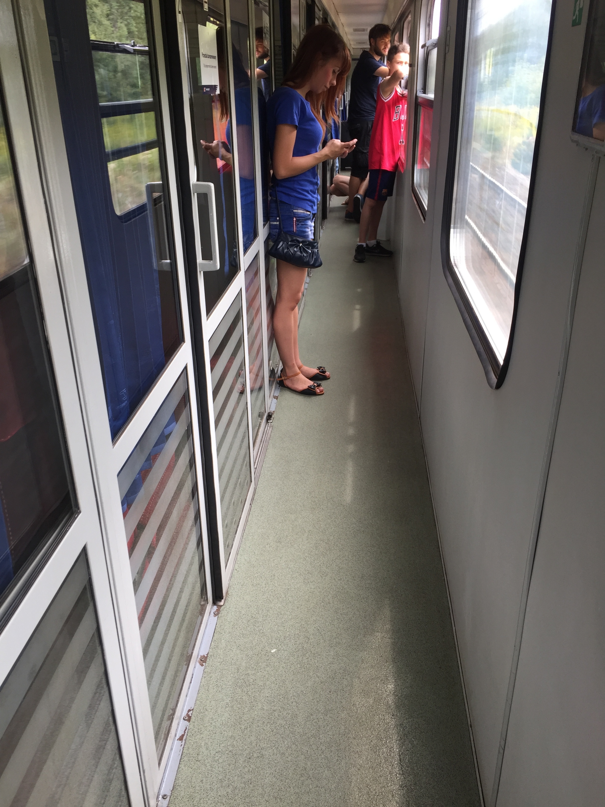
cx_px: 302
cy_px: 404
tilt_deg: -27.0
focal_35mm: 29
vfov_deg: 61.7
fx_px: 676
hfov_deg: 48.2
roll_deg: +1.0
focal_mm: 4.15
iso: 32
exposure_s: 1/60
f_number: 2.2
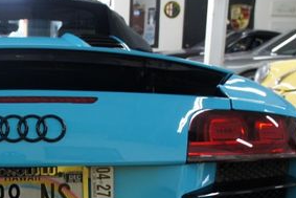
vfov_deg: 21.6
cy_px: 192
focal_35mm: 61
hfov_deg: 30.7
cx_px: 7
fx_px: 502
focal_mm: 18
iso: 250
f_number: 3.5
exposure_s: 1/30
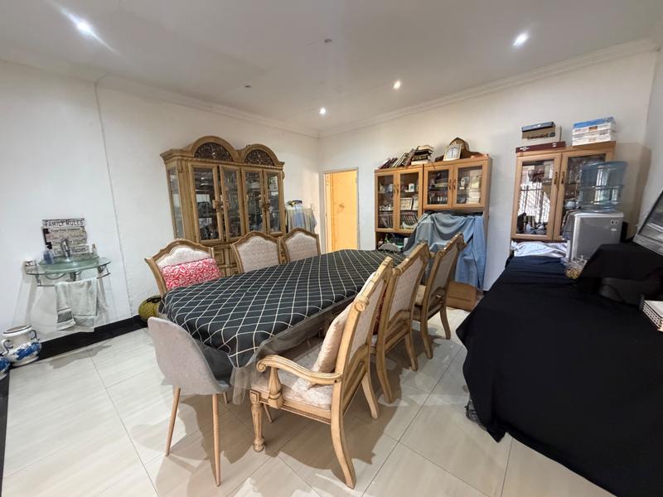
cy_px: 248
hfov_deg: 102.1
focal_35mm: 14
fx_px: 268
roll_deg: +4.4
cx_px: 332
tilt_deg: -7.7
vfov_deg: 85.7
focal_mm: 2.22
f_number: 2.2
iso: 500
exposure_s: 1/50
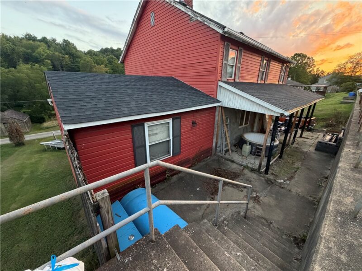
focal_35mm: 14
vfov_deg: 85.7
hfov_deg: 102.1
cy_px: 136
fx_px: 146
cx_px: 181
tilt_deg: -19.8
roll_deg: +0.2
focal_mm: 2.22
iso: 320
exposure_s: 1/109
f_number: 2.2
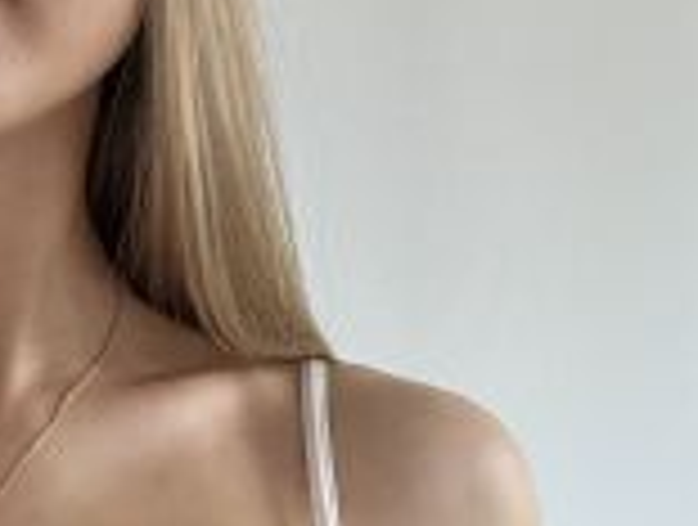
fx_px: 1758
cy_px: 139
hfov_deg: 21.3
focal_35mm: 87
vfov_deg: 17.0
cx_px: -72
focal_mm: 2.71
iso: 400
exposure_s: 1/37
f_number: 2.2
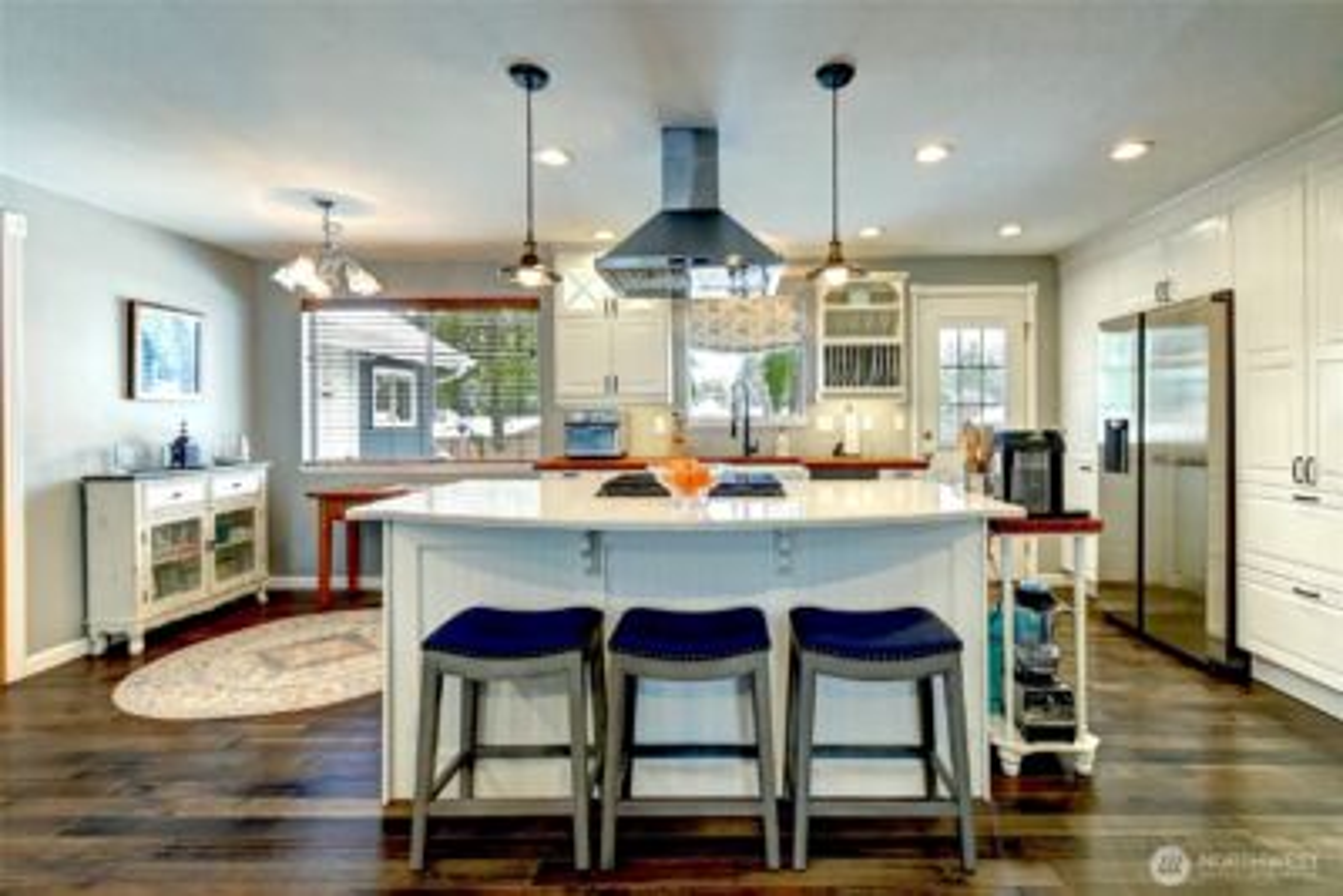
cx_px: 672
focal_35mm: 15
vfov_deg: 77.4
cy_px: 448
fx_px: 560
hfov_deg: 100.4
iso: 3200
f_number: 11
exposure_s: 1/3.33
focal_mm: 10
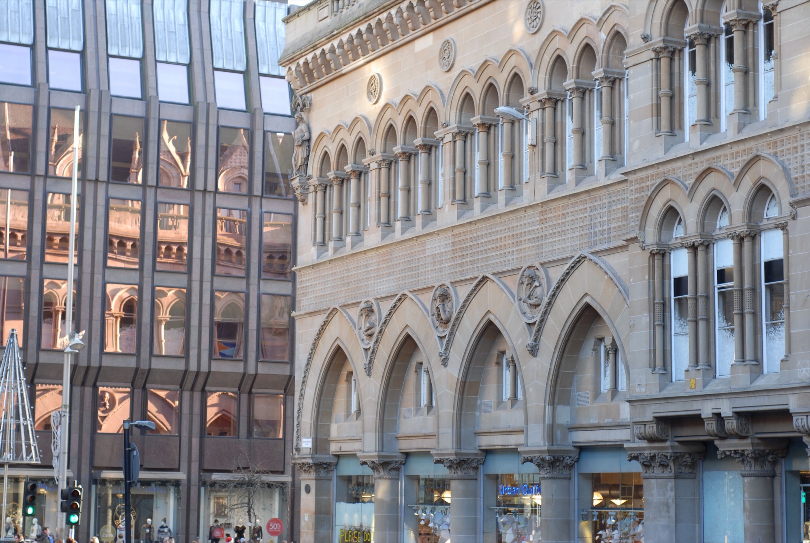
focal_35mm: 75
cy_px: 272
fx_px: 1690
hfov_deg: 27.0
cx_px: 405
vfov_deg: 18.2
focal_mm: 50
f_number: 4
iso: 100
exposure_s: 1/60
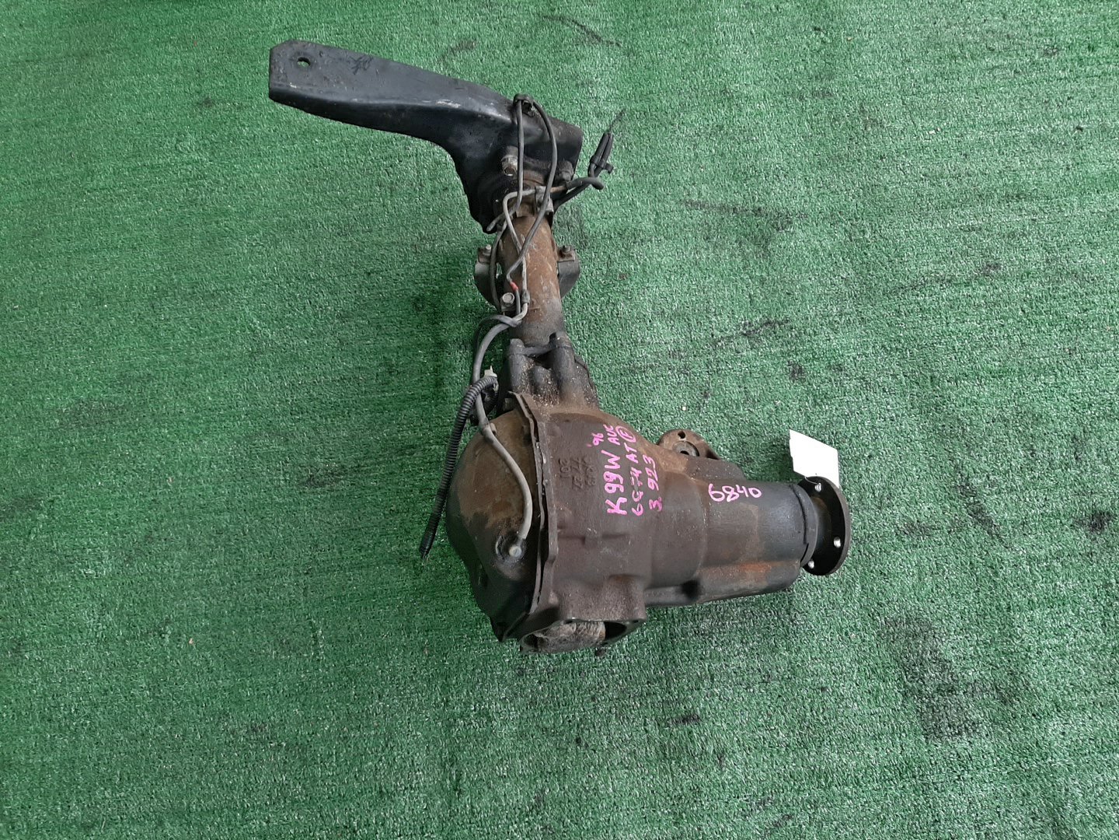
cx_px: 560
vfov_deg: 53.1
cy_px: 420
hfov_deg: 67.3
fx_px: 840
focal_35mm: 26
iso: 63
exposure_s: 1/50
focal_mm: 3.93
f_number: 1.7
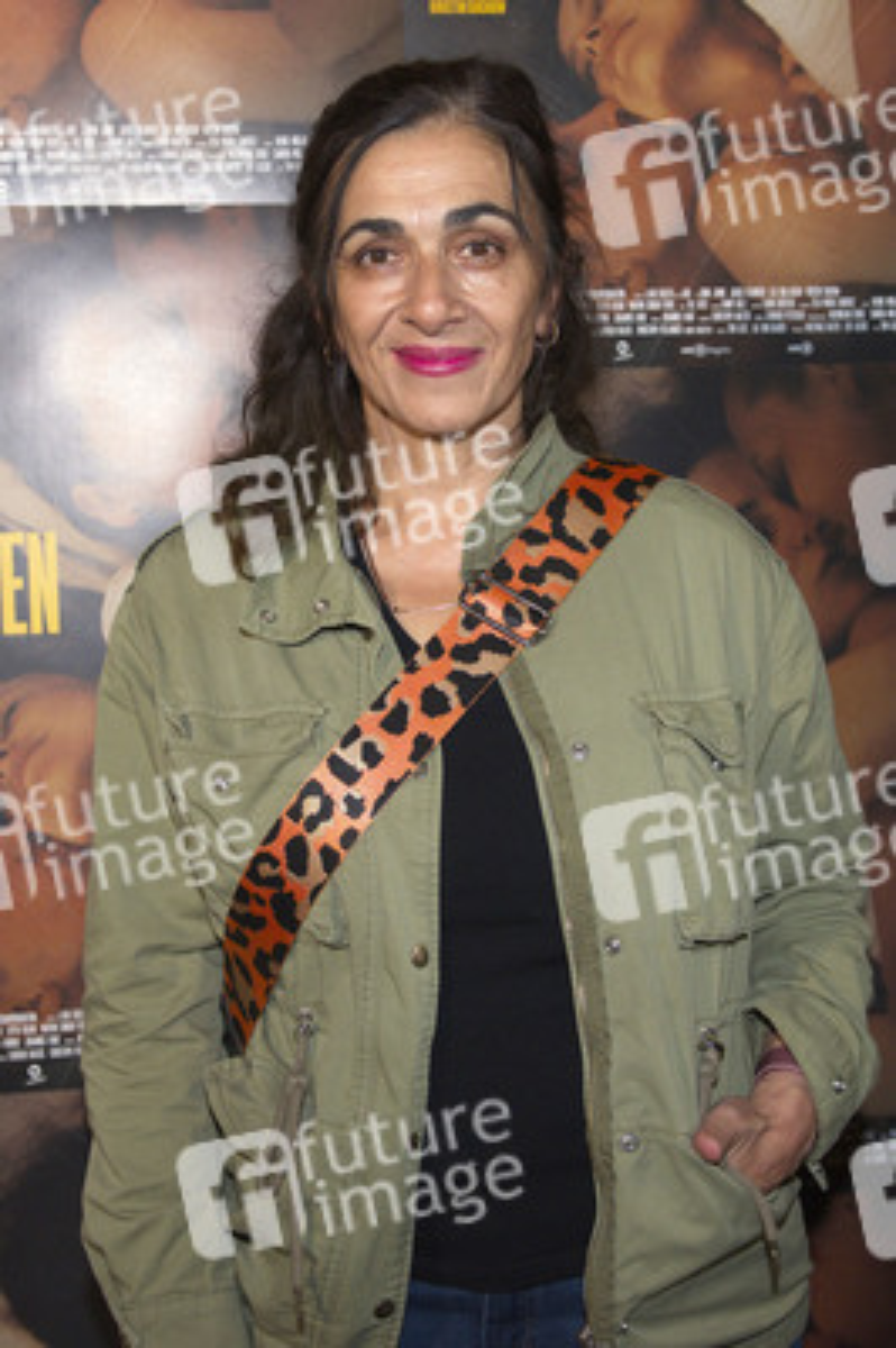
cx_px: 448
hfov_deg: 41.0
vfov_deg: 58.8
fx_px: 1197
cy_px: 674
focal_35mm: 32
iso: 1250
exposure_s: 1/160
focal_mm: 32
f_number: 4.5
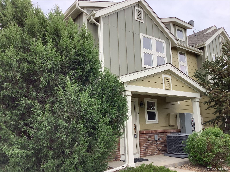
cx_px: 115
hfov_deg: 58.4
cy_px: 86
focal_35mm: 31
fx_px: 206
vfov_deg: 45.4
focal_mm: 3.3
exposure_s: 1/364
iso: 25
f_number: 2.4
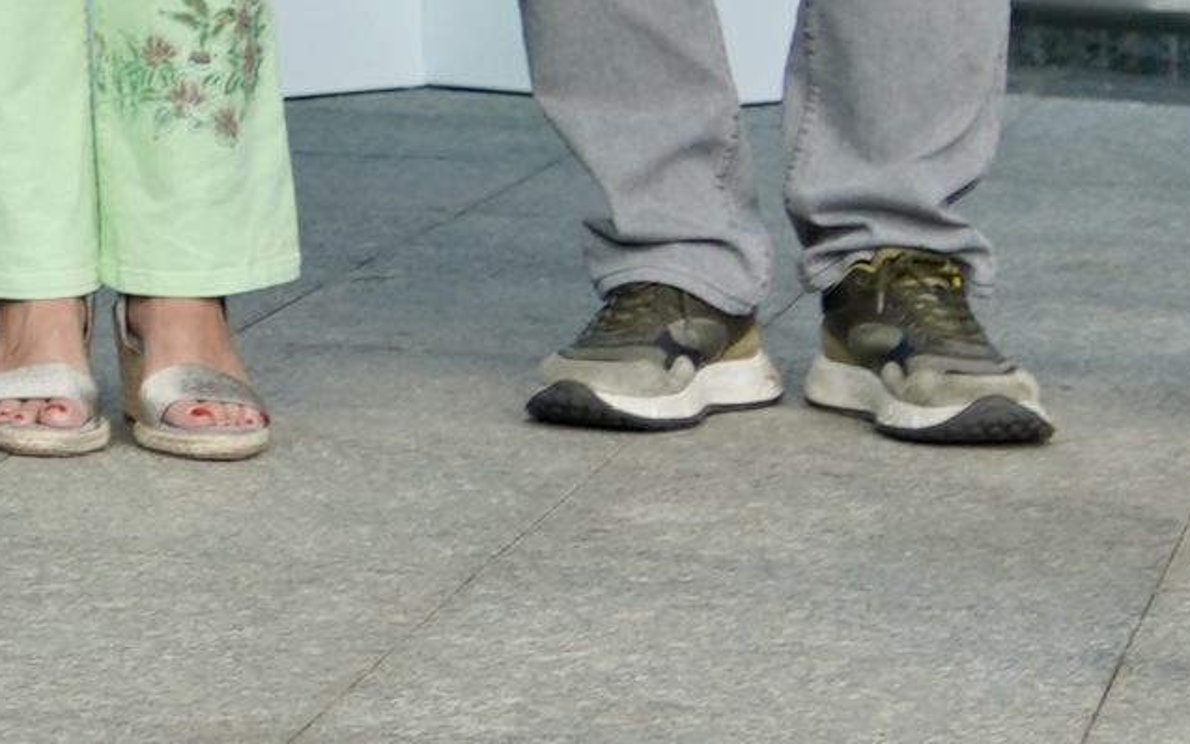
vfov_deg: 8.4
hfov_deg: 13.1
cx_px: -797
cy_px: -818
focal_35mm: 147
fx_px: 4767
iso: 160
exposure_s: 1/160
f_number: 4
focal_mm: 30
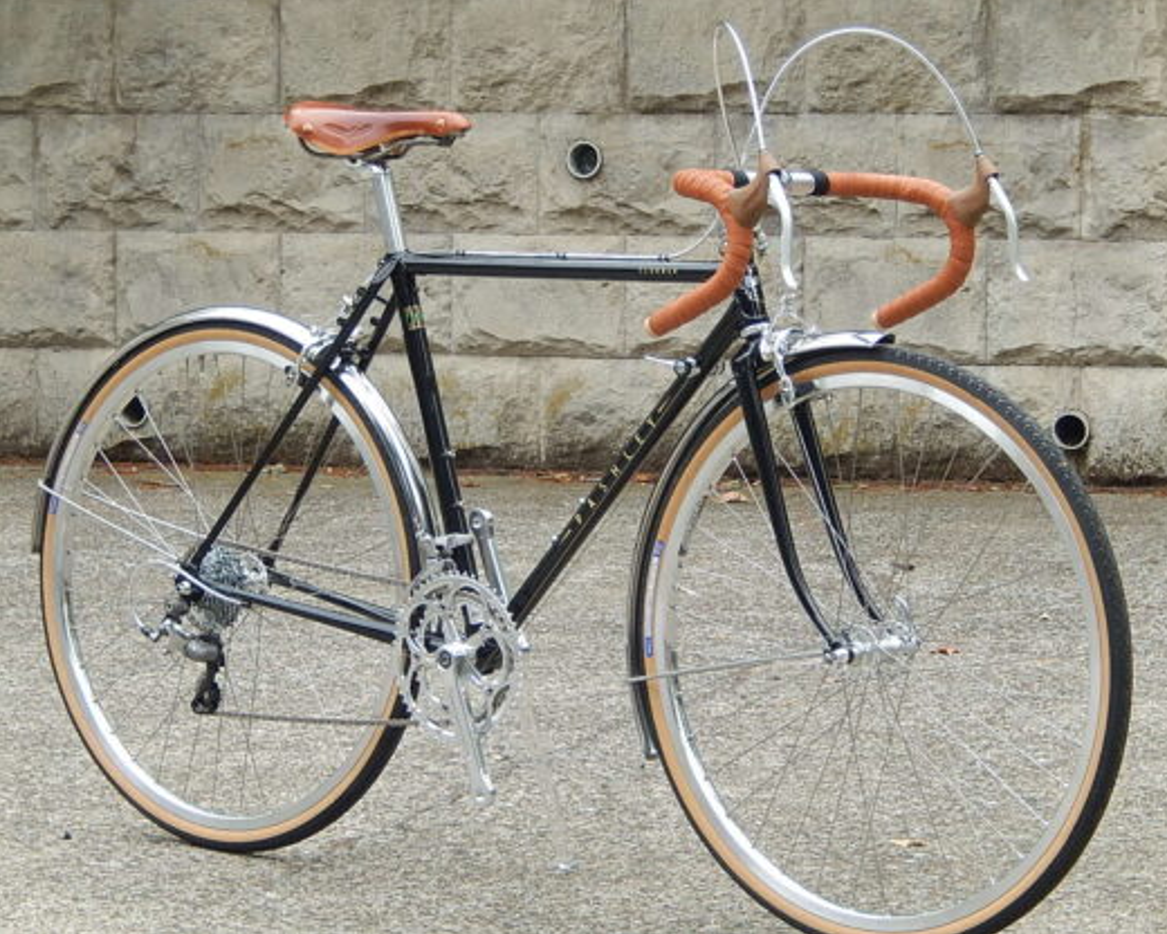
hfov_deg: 15.6
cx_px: 552
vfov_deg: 12.5
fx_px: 4248
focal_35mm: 123
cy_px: 465
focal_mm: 21
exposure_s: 1/60
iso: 125
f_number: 5.5
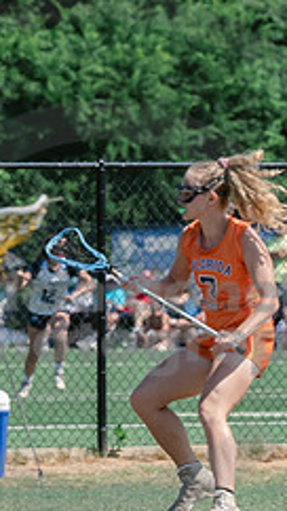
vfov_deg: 2.4
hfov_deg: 1.3
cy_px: 527
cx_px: 411
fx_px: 12361
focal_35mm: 913
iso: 400
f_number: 5.6
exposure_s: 1/1600
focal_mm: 200
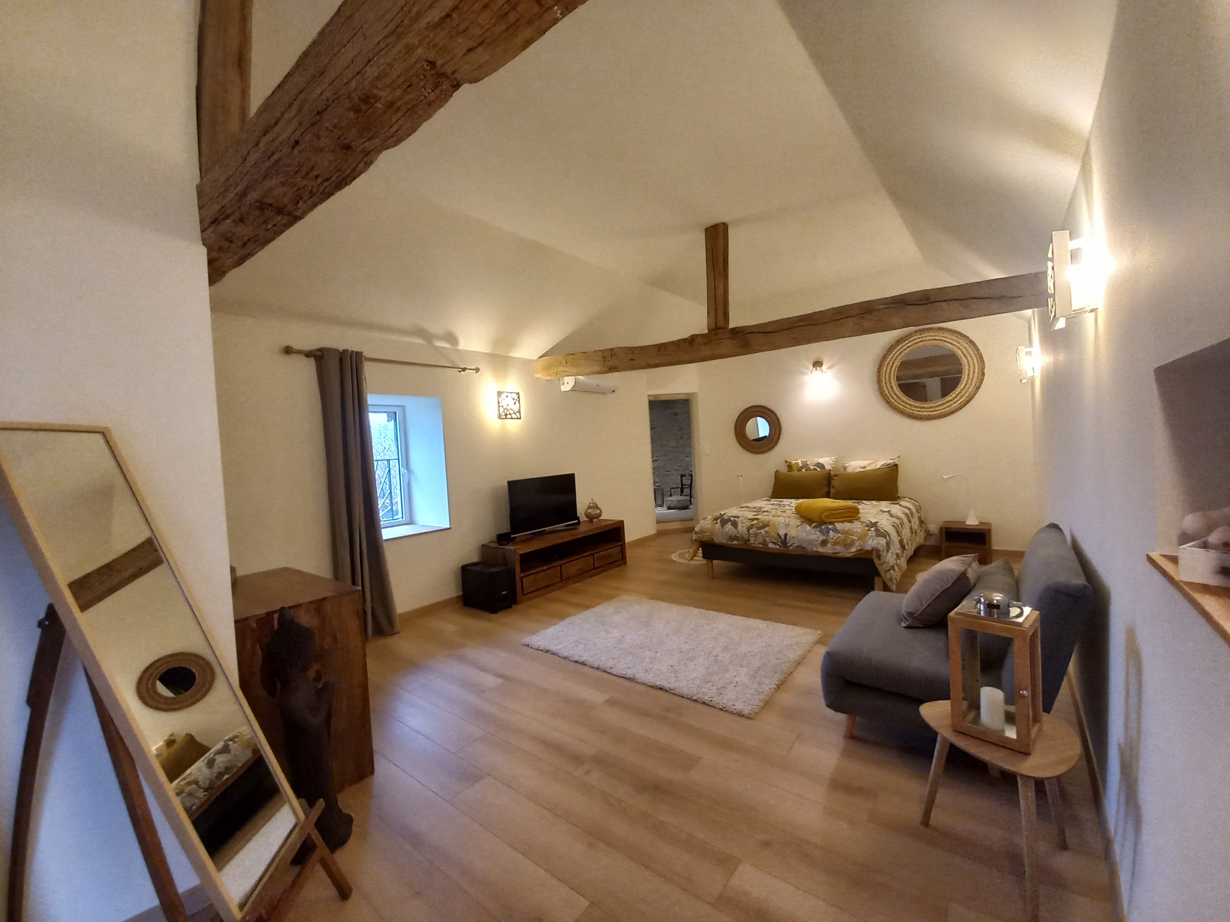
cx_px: 615
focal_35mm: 13
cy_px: 461
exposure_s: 1/19
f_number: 2.2
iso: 200
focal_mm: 1.42
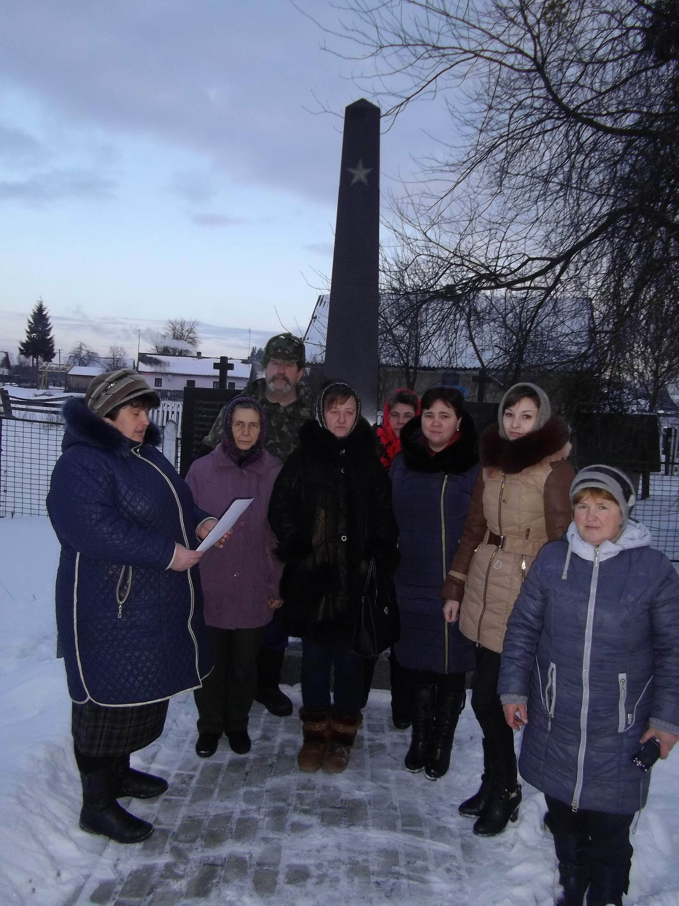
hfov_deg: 51.4
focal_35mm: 27
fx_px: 706
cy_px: 453
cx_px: 340
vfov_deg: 65.3
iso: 200
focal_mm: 4.9
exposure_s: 1/200
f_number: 3.2
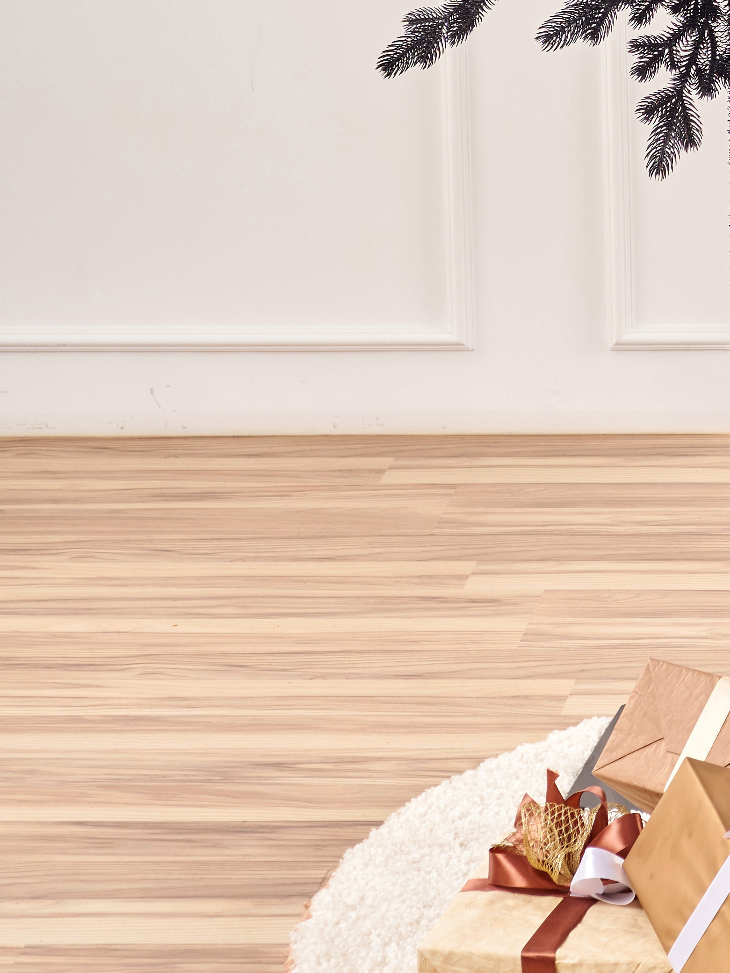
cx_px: 1208
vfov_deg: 10.6
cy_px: -390
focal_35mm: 182
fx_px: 5119
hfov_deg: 7.9
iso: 100
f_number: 7.1
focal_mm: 50
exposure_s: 1/125
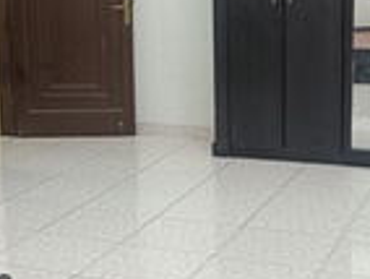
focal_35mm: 77
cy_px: 113
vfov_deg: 19.2
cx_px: 30
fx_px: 824
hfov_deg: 24.5
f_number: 1.88
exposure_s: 1/24
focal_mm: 5.59
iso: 604
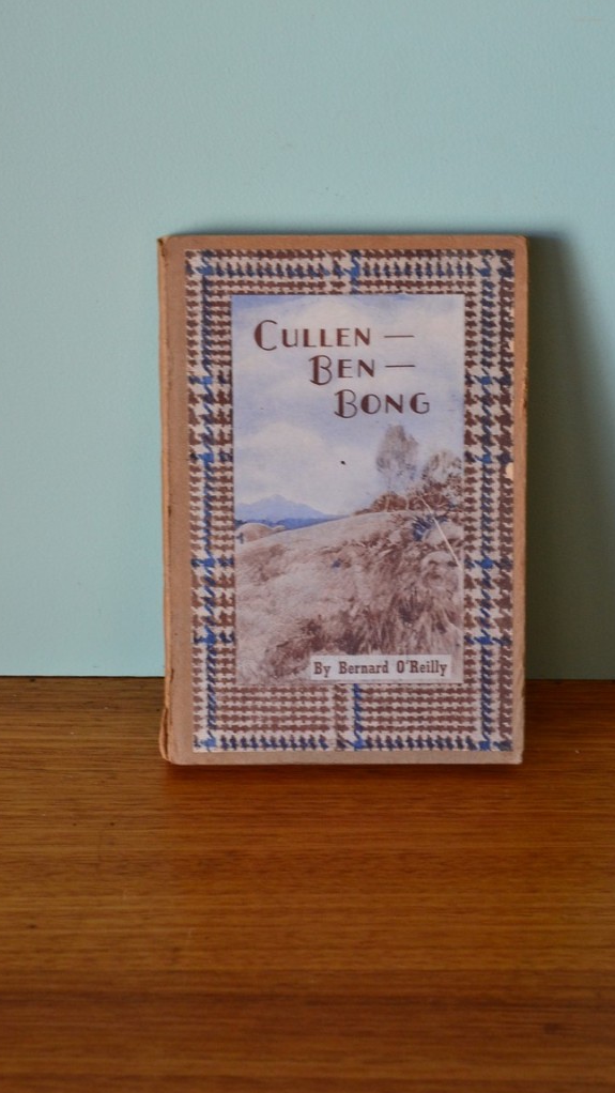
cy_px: 546
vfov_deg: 33.3
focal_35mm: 63
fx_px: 1826
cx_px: 350
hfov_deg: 19.1
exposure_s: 1/60
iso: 800
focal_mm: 40
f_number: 7.1
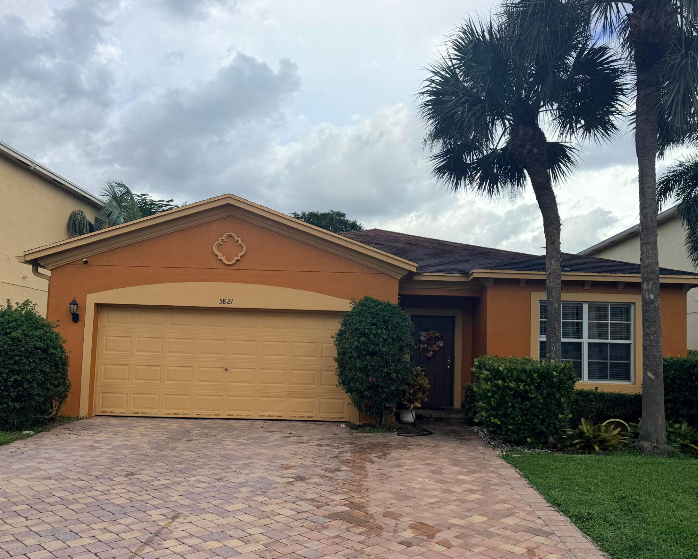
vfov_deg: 47.1
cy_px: 305
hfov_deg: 57.1
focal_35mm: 31
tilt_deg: +3.8
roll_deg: -1.1
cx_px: 384
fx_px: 640
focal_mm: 6.76
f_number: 1.78
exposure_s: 1/6173
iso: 100
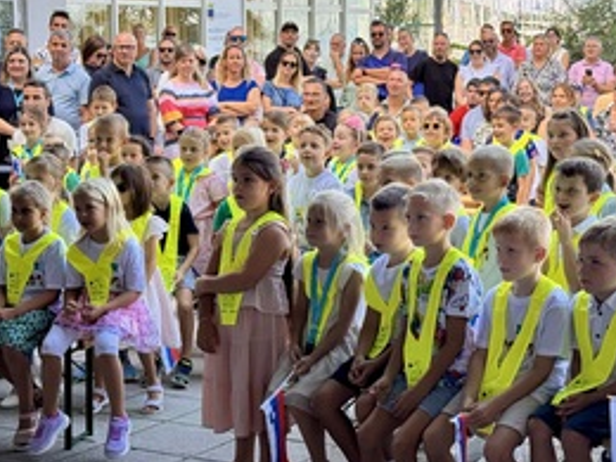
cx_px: 272
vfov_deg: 17.8
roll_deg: +1.2
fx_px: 1477
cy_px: 204
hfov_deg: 23.5
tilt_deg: -5.8
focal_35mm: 83
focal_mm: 6.76
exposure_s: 1/274
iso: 64
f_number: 1.78
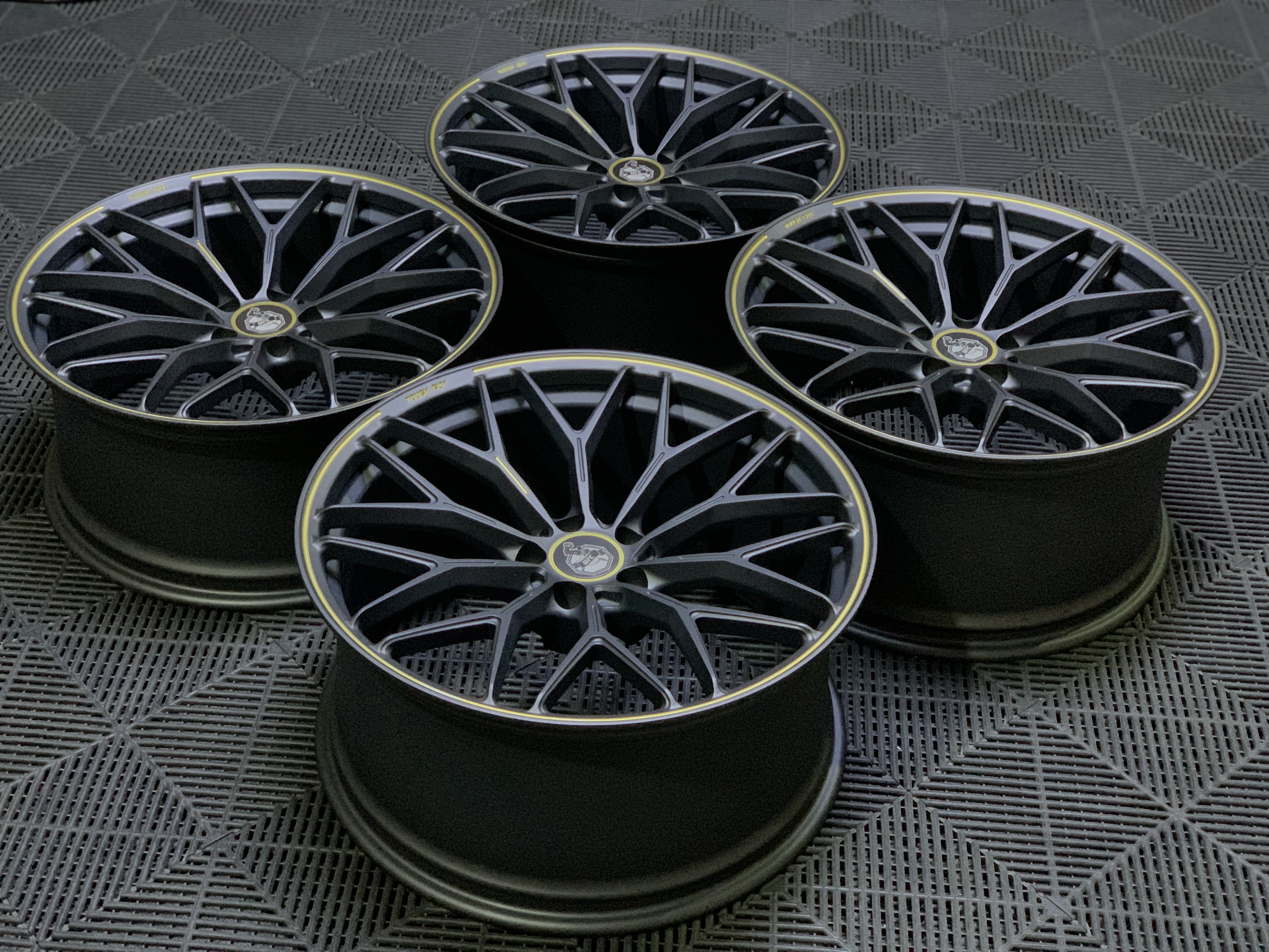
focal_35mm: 52
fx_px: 1906
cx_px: 634
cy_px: 476
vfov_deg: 28.0
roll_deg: -2.3
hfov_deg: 36.8
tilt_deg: -38.2
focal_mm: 6
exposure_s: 1/30
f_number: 2.4
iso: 500
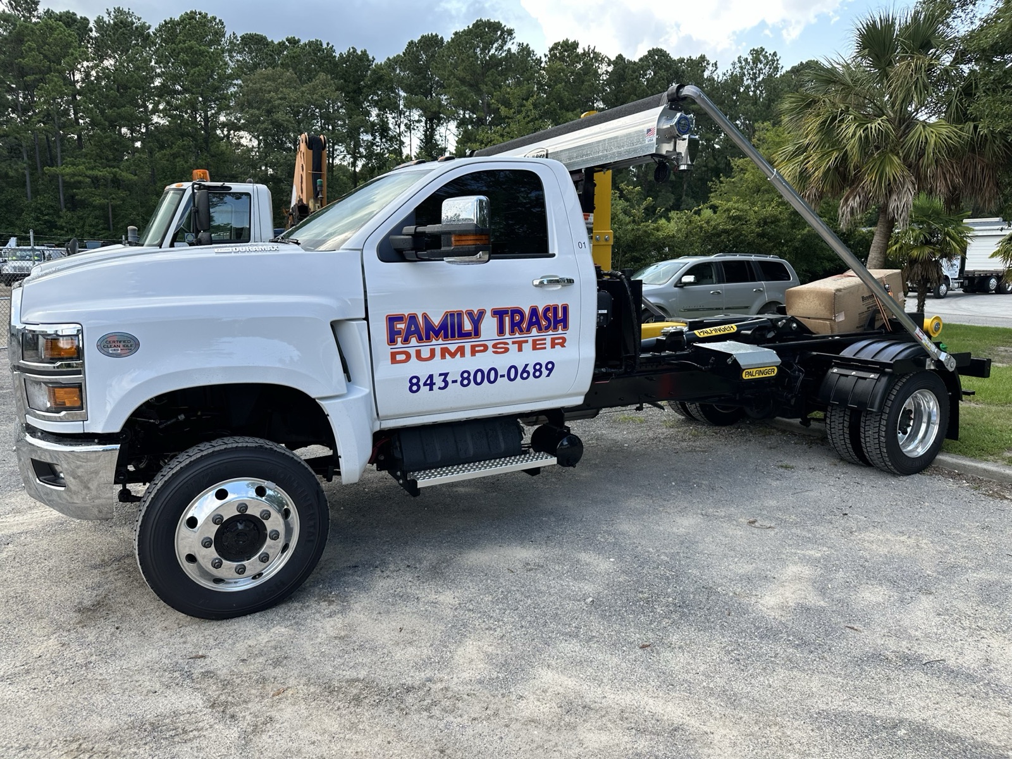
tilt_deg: -8.5
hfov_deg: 71.6
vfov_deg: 56.8
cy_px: 380
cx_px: 506
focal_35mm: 24
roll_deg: -3.1
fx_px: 702
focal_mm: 6.86
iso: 80
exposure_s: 1/567
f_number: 1.78
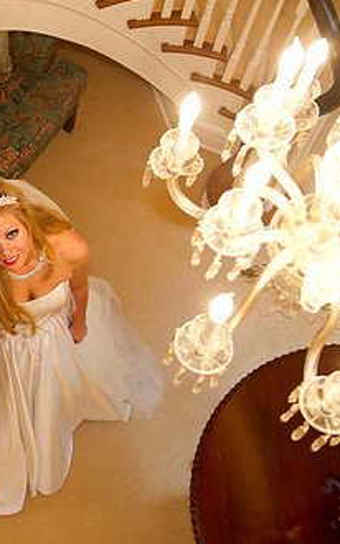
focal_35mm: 68
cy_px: 237
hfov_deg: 18.2
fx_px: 1009
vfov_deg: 30.2
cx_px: -68
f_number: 4
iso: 1250
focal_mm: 38
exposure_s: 1/80
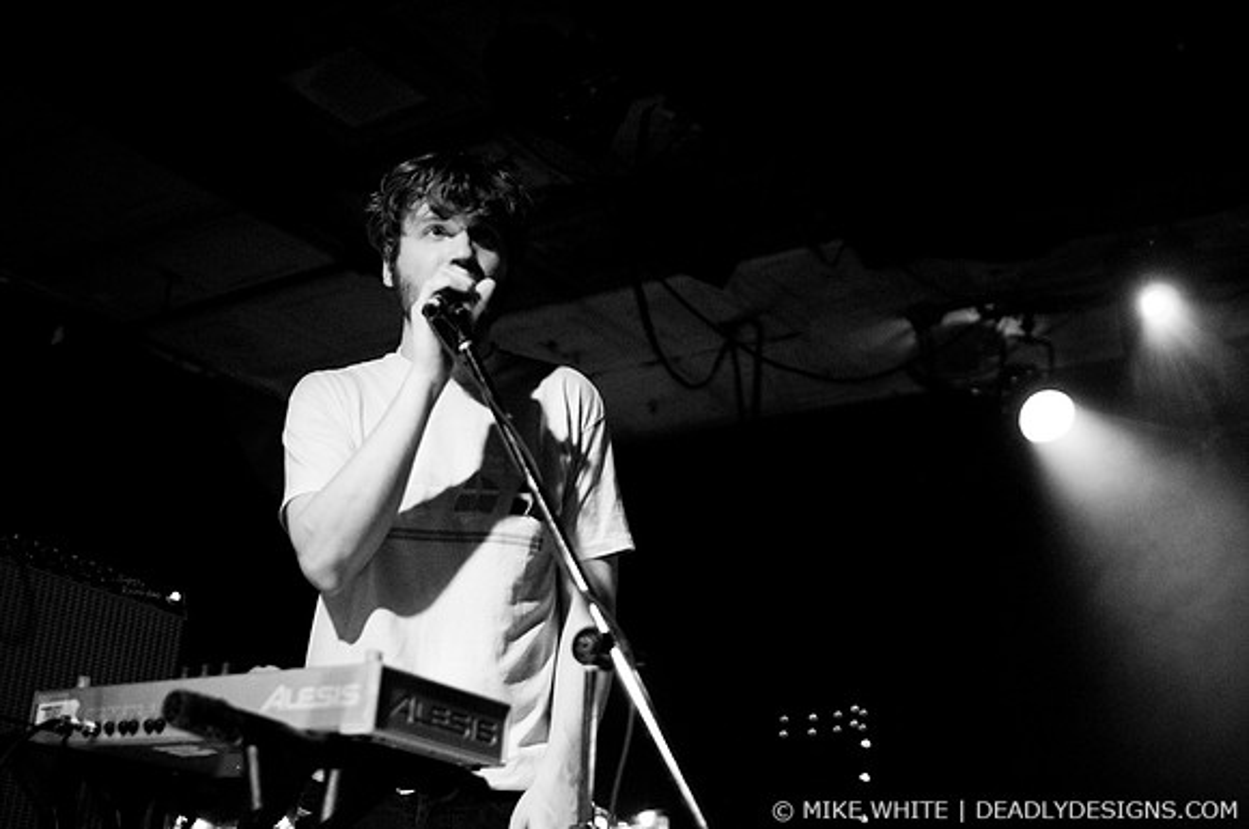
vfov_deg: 29.8
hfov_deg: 43.7
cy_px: 414
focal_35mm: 45
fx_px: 1559
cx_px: 624
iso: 800
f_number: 1.6
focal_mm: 30
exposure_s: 1/60
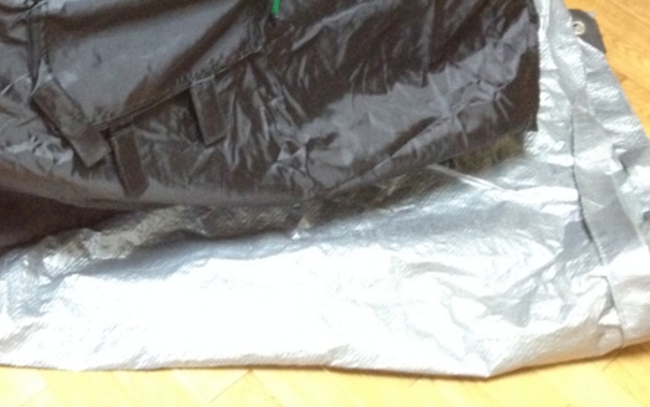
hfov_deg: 30.1
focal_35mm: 67
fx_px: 1187
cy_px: -25
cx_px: 164
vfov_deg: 18.8
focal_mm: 4.28
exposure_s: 1/15
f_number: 2.4
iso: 500
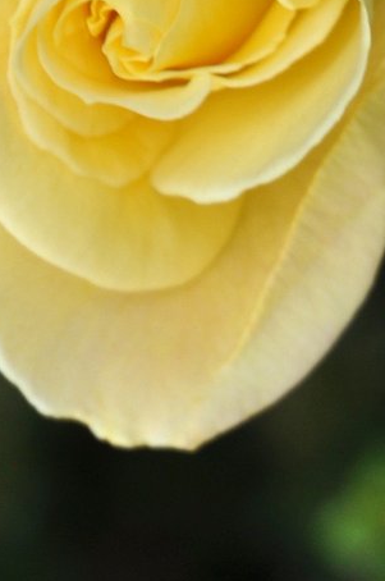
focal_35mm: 474
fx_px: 7632
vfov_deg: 4.3
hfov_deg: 2.9
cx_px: 150
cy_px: 728
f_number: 5
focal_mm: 70
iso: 200
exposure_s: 1/400
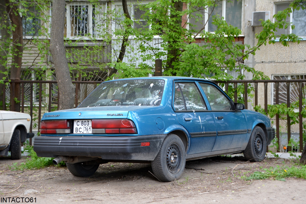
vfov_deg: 20.6
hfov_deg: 30.5
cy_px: 102
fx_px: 561
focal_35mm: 66
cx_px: 153
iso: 400
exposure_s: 1/100
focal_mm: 44
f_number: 5
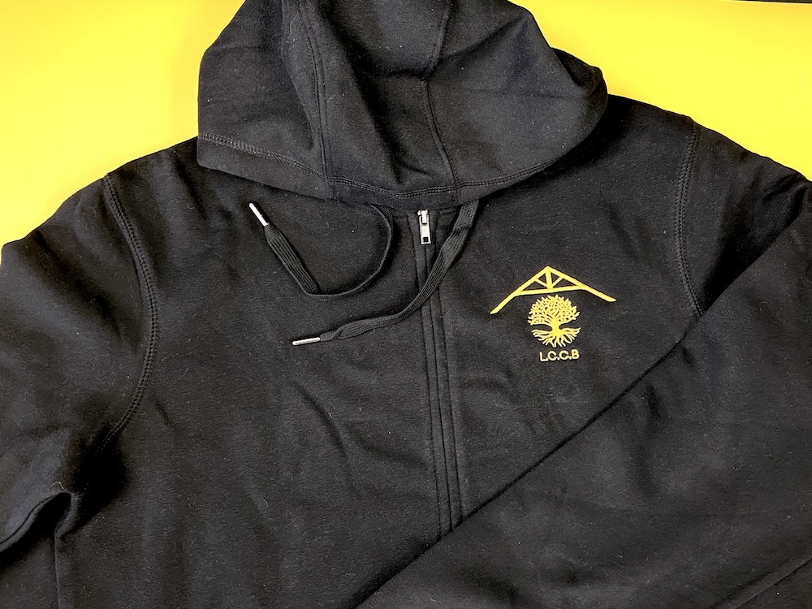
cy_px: 304
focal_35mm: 26
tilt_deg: -84.9
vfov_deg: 53.1
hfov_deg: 67.3
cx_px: 406
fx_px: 610
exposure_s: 1/50
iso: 250
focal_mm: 4.25
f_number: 1.8
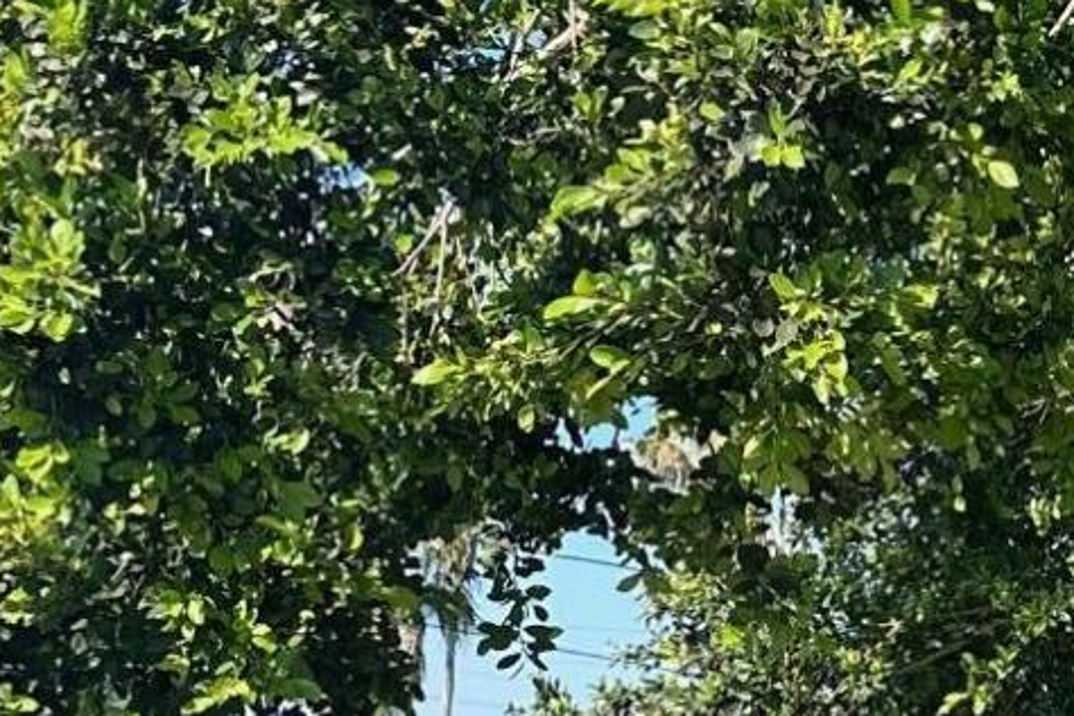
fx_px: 3133
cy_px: 619
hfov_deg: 18.3
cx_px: 1348
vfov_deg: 13.0
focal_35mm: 105
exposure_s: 1/1664
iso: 80
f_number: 1.78
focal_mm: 6.86
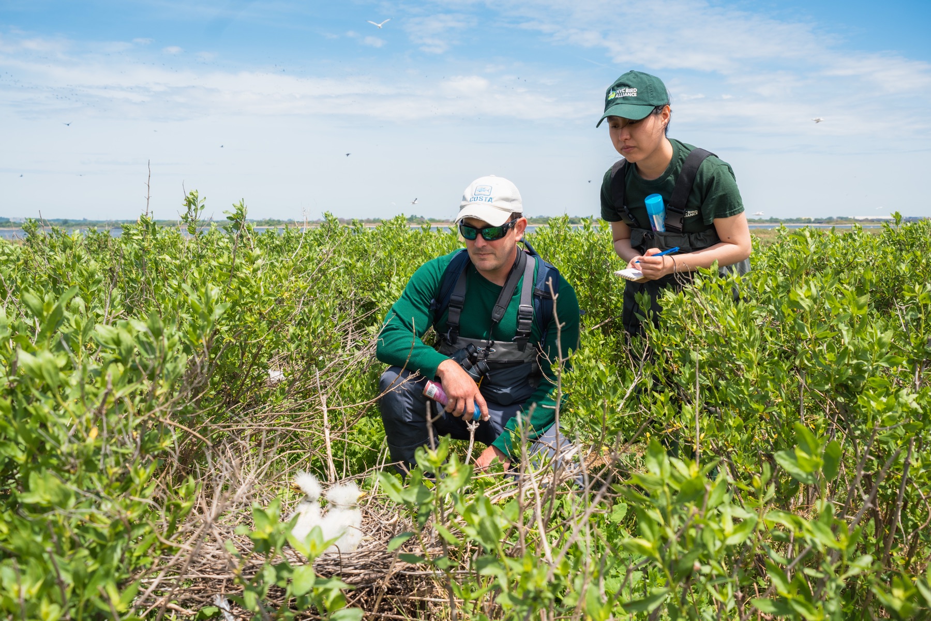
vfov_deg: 39.1
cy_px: 310
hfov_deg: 56.1
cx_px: 466
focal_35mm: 34
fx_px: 874
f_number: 6.3
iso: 100
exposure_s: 1/640
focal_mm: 33.8
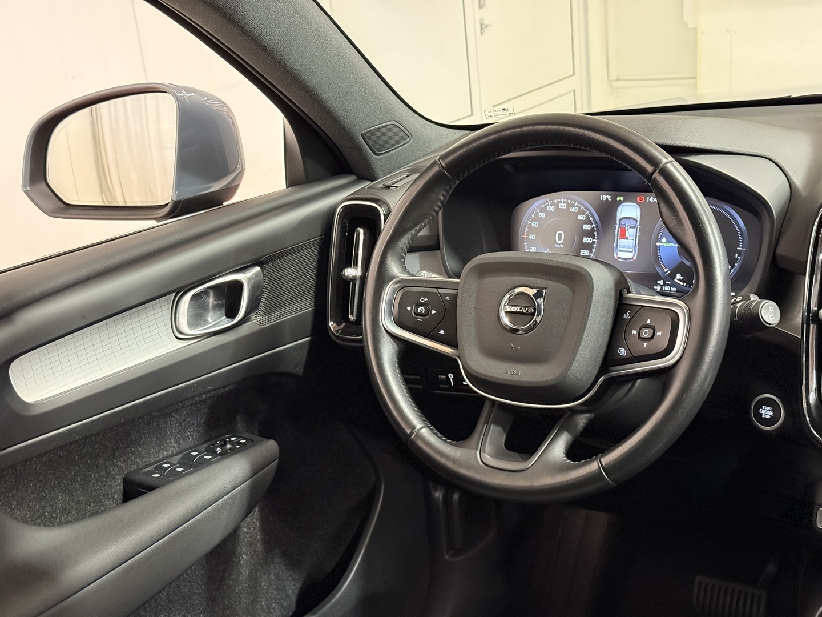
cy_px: 308
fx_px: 1140
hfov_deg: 39.7
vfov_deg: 30.3
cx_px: 411
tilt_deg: -18.2
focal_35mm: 48
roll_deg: +6.4
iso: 800
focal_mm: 6.76
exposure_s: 1/27
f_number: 1.78
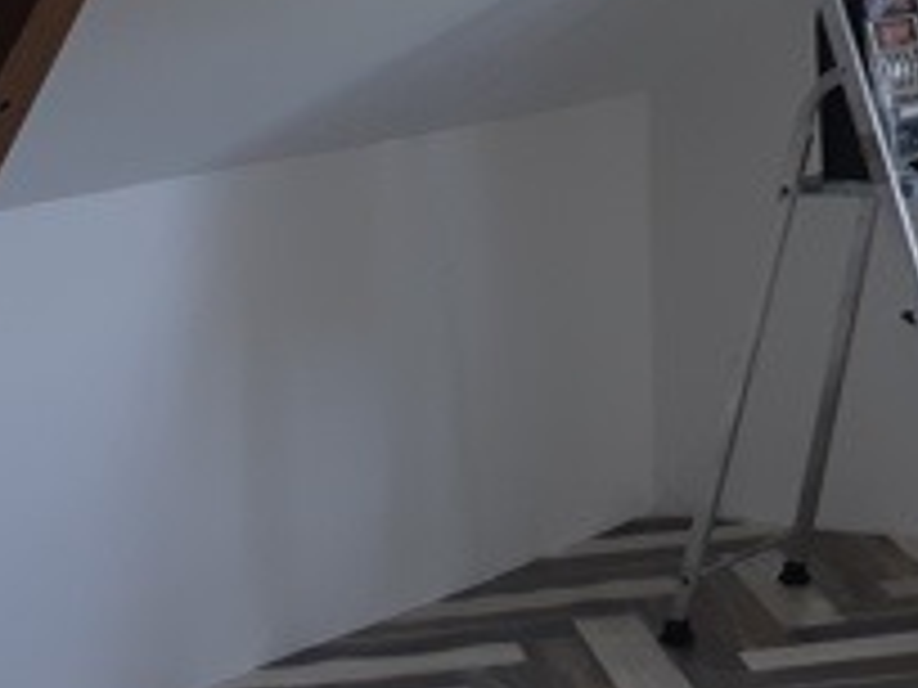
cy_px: 63
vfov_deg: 14.4
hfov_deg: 18.5
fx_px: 2705
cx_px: 1001
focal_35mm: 102
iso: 64
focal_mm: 3.93
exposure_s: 1/50
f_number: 1.7
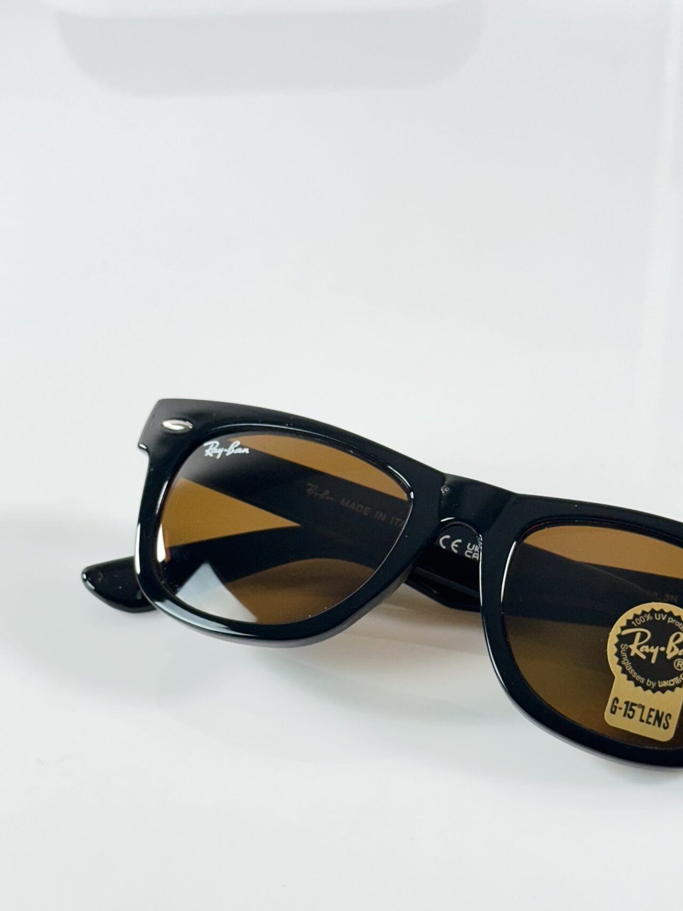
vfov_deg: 26.8
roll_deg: +1.9
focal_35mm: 72
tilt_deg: -41.2
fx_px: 1894
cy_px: 639
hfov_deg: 20.4
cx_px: 423
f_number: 1.78
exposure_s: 1/100
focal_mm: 6.86
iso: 80
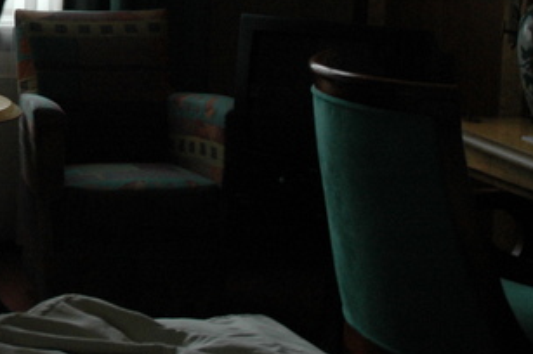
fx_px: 1301
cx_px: -172
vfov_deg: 15.1
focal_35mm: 88
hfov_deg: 20.9
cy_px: -30
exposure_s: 1/80
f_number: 4.5
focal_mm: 18
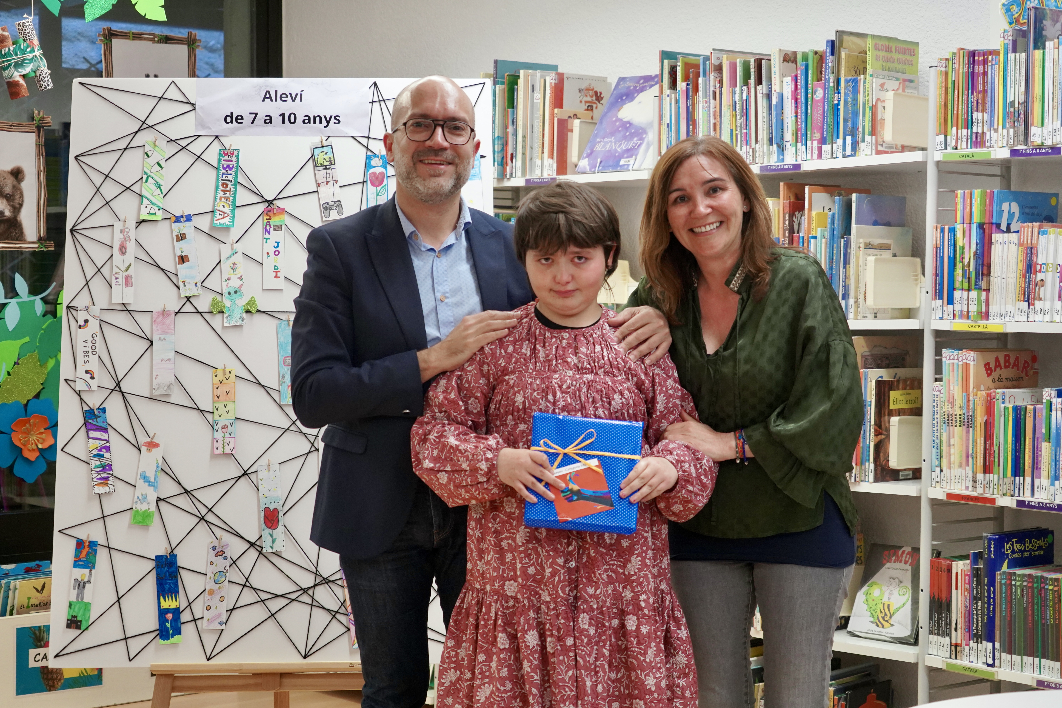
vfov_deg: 20.6
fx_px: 1947
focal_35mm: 66
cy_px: 354
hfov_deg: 30.5
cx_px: 531
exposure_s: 1/160
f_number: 5
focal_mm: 66
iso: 2500
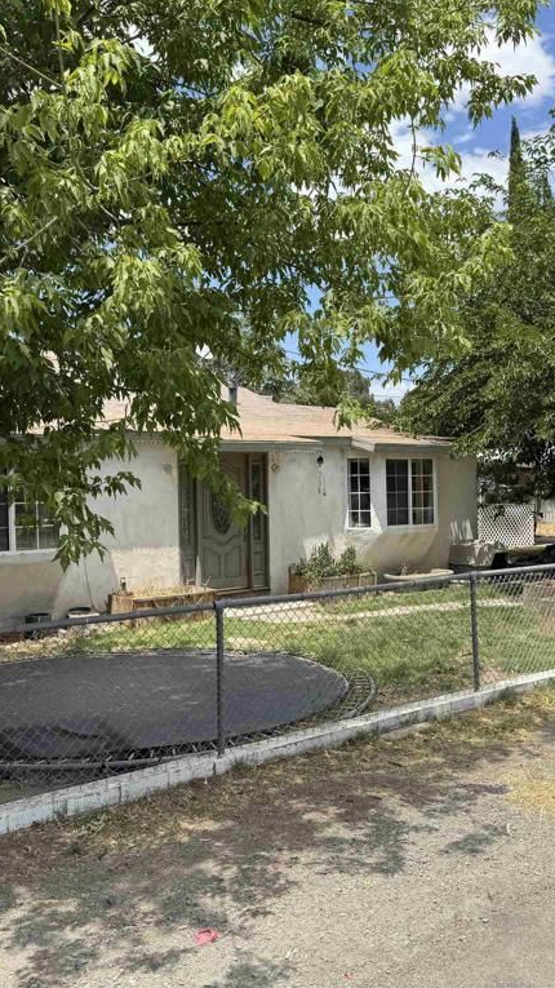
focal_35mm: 35
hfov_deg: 33.5
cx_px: 358
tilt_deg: -0.3
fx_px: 916
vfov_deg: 56.6
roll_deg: -0.8
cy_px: 493
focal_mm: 6.76
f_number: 1.78
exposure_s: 1/3413
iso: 80
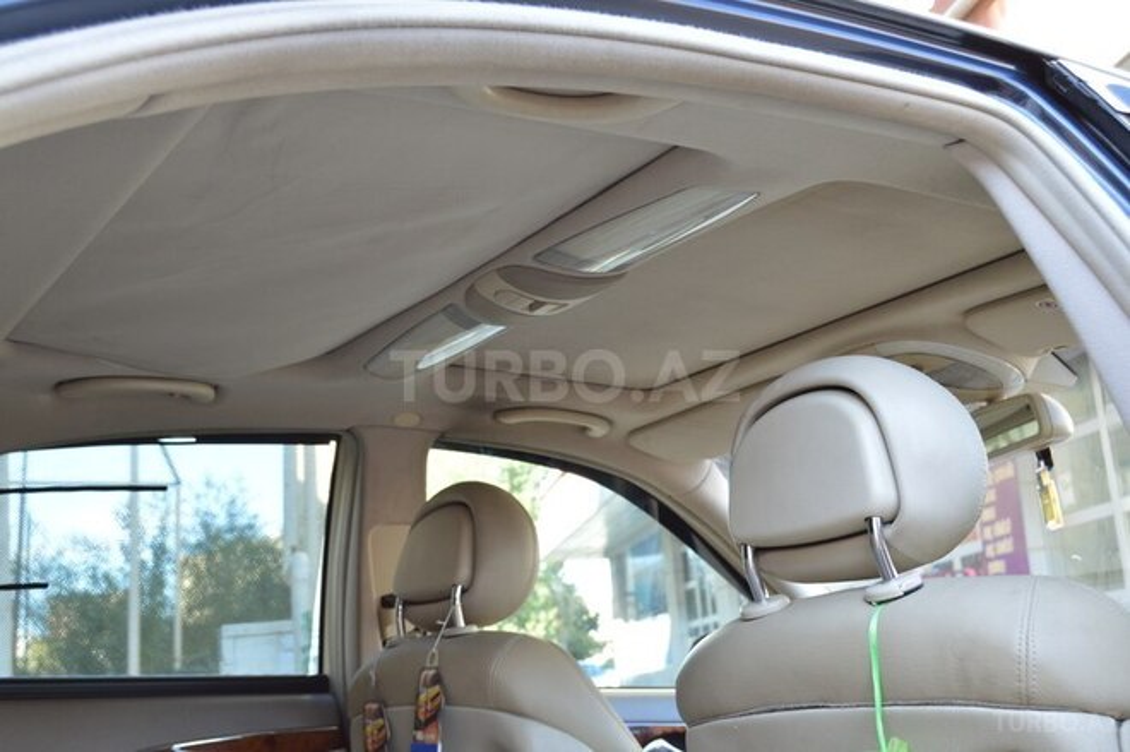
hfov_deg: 43.6
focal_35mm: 45
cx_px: 565
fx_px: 1411
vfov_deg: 29.8
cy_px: 376
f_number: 6.3
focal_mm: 30
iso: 400
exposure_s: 1/60
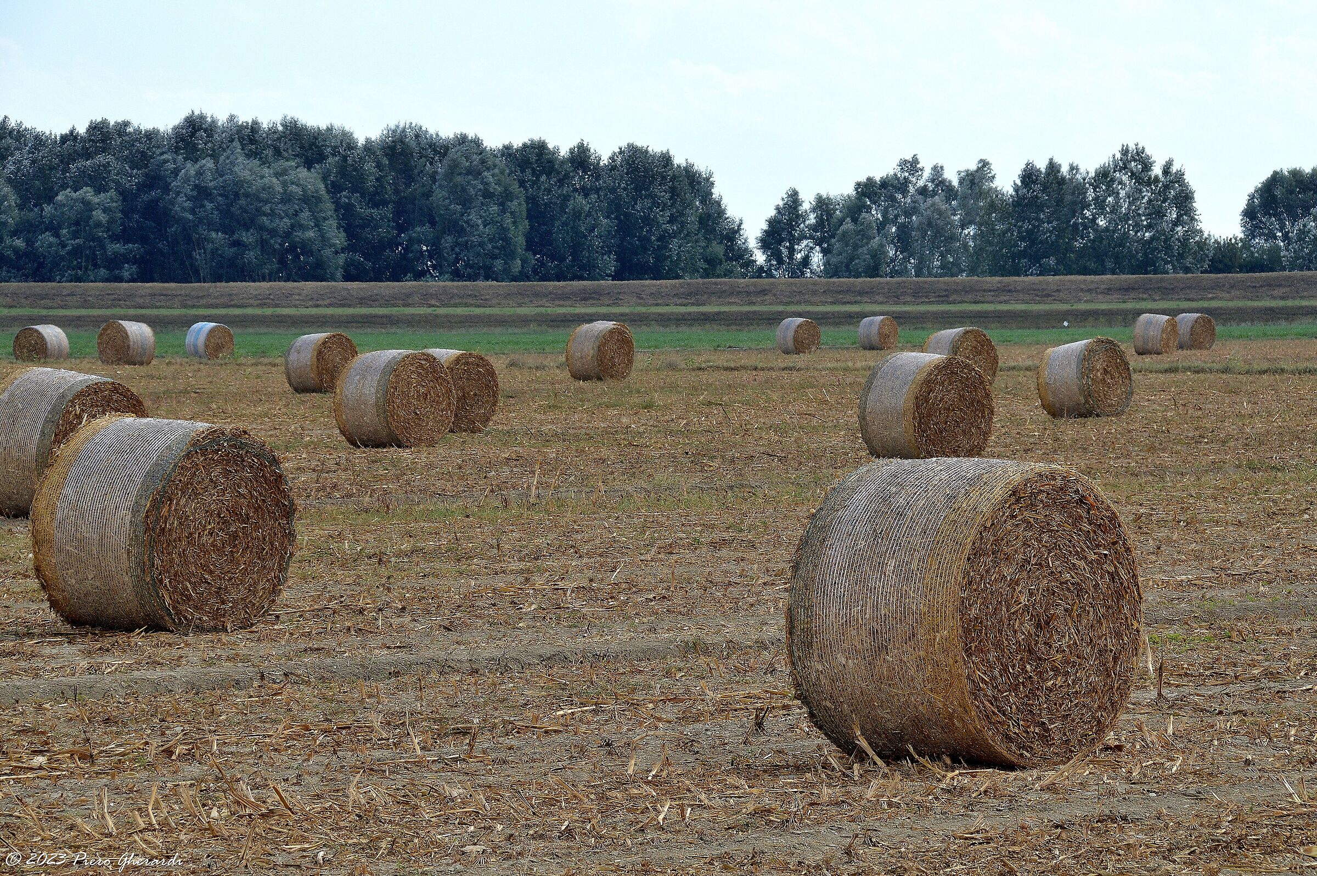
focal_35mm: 180
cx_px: 658
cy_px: 438
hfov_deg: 11.4
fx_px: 6579
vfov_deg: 7.6
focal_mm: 120
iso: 200
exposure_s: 1/320
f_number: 11
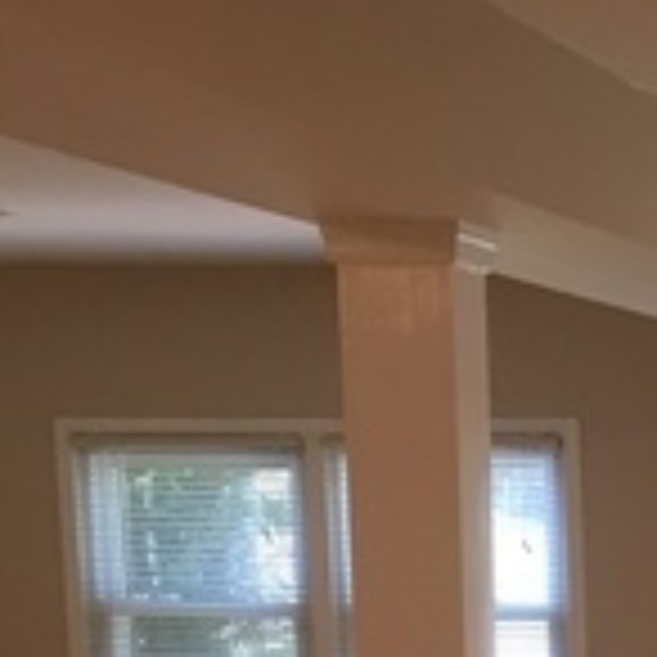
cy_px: 1044
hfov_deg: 13.8
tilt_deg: -10.5
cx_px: 1051
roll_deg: -0.3
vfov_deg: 13.8
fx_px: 2512
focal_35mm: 117
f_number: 2.2
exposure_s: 1/30
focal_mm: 4.15
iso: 40
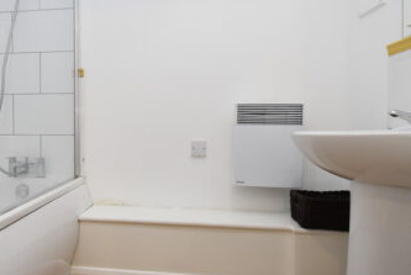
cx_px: 99
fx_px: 309
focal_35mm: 27
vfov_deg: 48.1
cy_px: 139
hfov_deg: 63.1
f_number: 4
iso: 800
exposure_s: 1/60
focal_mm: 10
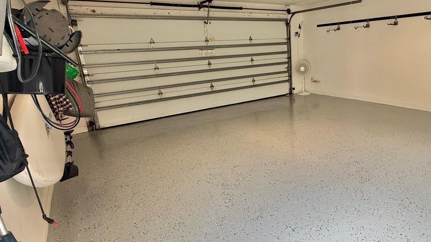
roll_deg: +2.2
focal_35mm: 24
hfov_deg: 73.9
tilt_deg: -13.6
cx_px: 289
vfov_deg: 47.7
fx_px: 274
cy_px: 116
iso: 200
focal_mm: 2.22
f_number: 2.2
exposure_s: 1/120
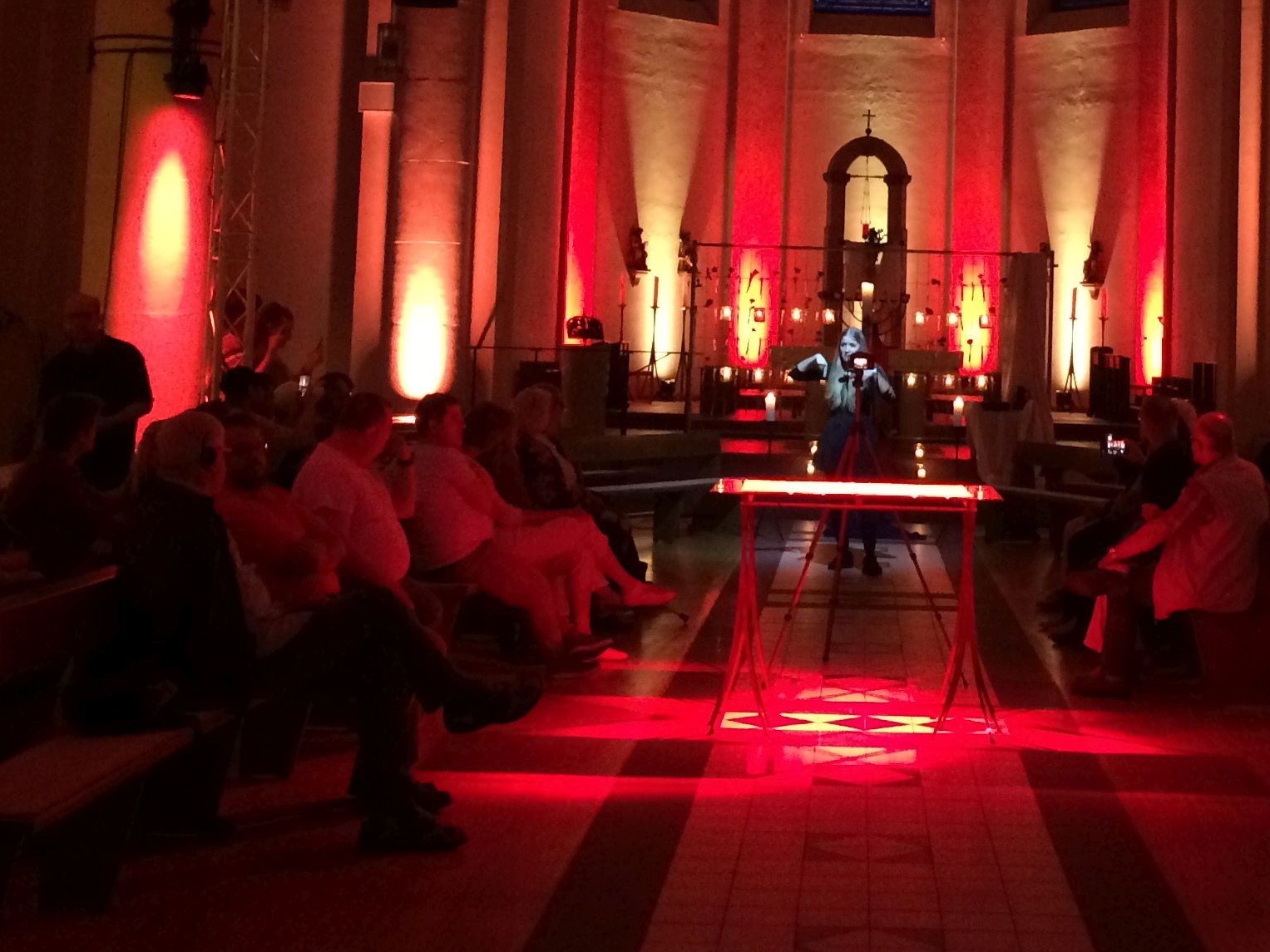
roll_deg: +0.2
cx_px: 897
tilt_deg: +5.3
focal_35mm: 62
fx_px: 2274
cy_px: 155
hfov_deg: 30.8
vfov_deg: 23.2
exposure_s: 1/17
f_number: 2.2
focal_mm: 4.15
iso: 320
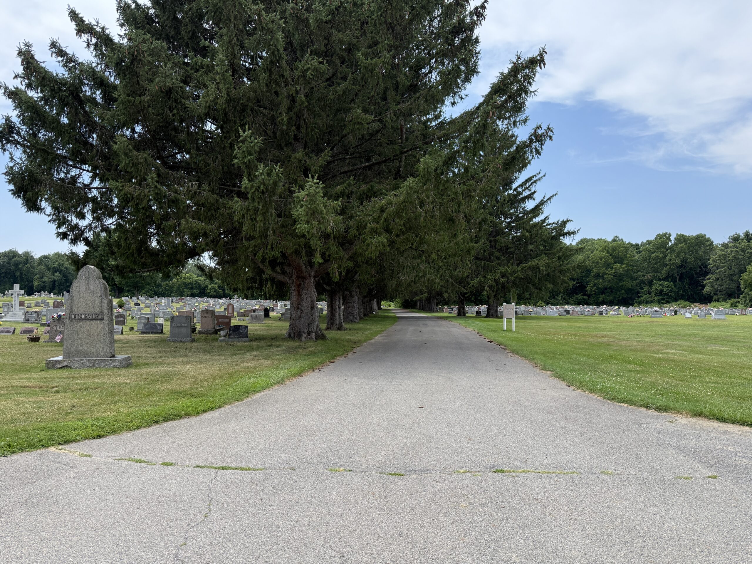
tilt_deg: +2.3
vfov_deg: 56.8
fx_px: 521
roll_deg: -0.1
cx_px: 376
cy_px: 282
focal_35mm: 24
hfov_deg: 71.6
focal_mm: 6.76
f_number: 1.78
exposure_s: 1/2801
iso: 100
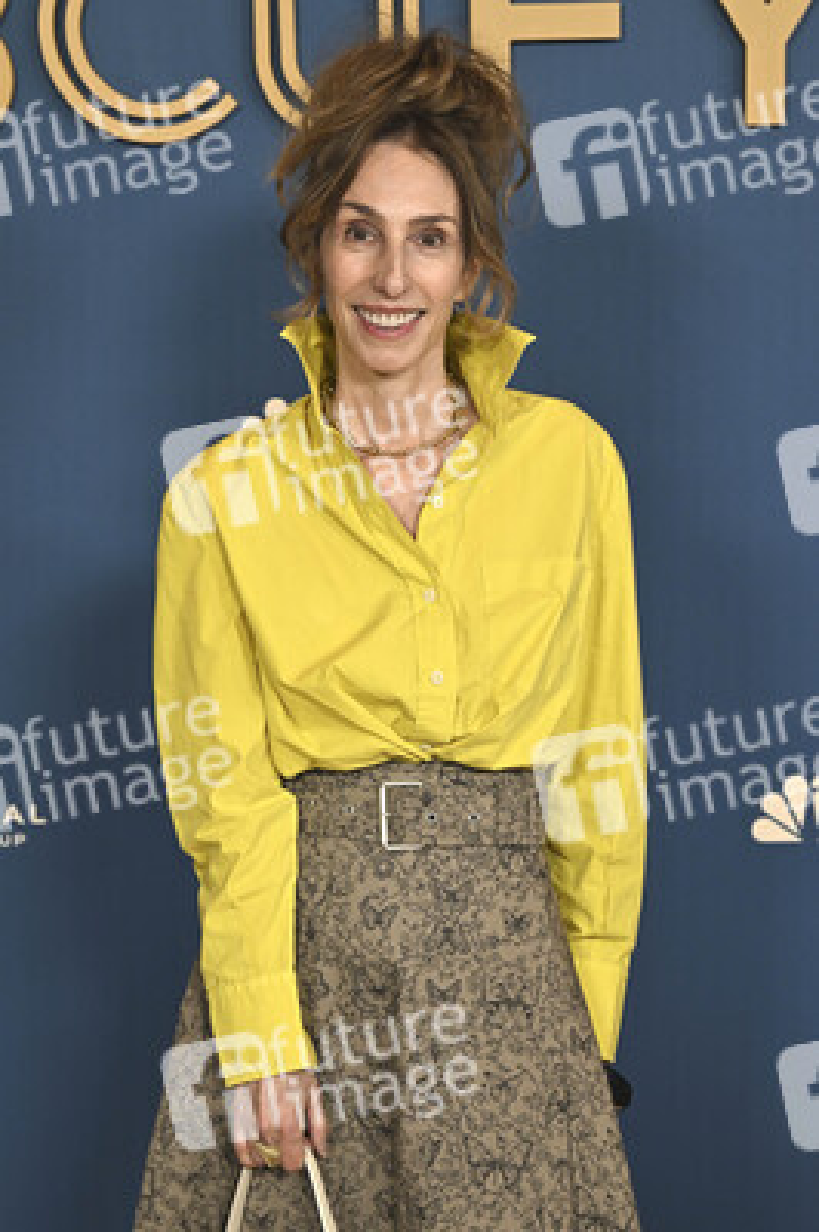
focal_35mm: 74
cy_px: 616
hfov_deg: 18.4
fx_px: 2529
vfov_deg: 27.4
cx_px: 410
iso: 2000
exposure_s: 1/320
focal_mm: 74
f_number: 5.6
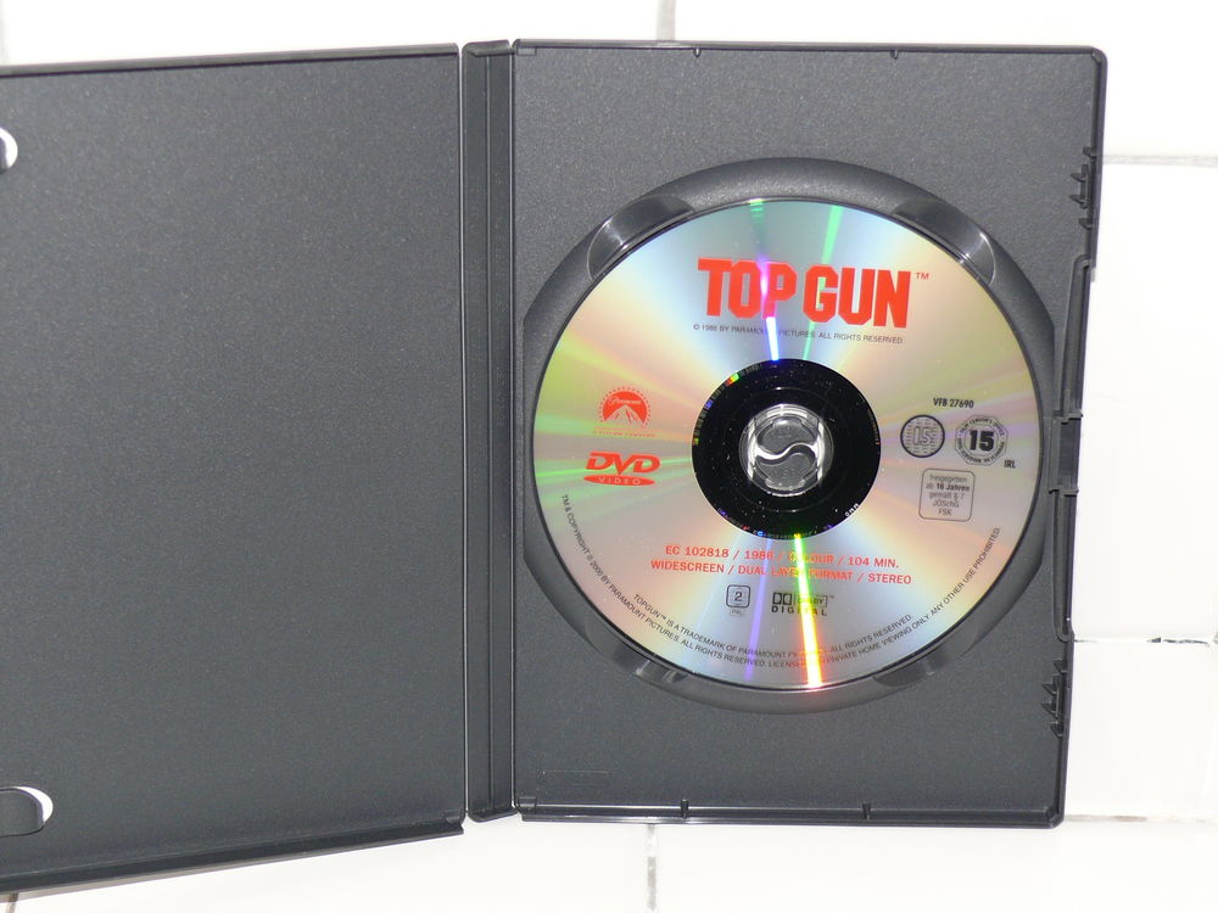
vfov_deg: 18.2
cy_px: 456
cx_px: 609
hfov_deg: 24.1
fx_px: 2850
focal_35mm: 81
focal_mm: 13.1
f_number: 3.2
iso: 100
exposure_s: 1/30
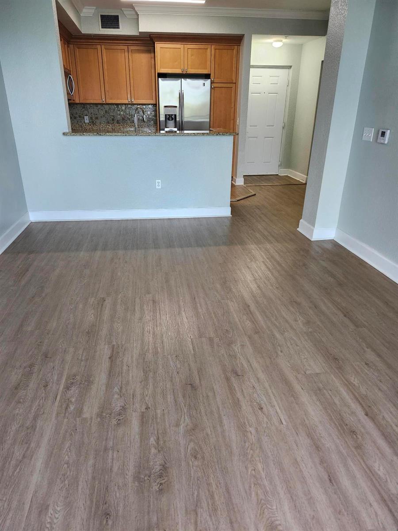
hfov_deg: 58.9
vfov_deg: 73.9
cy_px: 266
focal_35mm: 23
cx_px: 199
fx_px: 353
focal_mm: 5.54
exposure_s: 1/120
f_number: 1.8
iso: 400
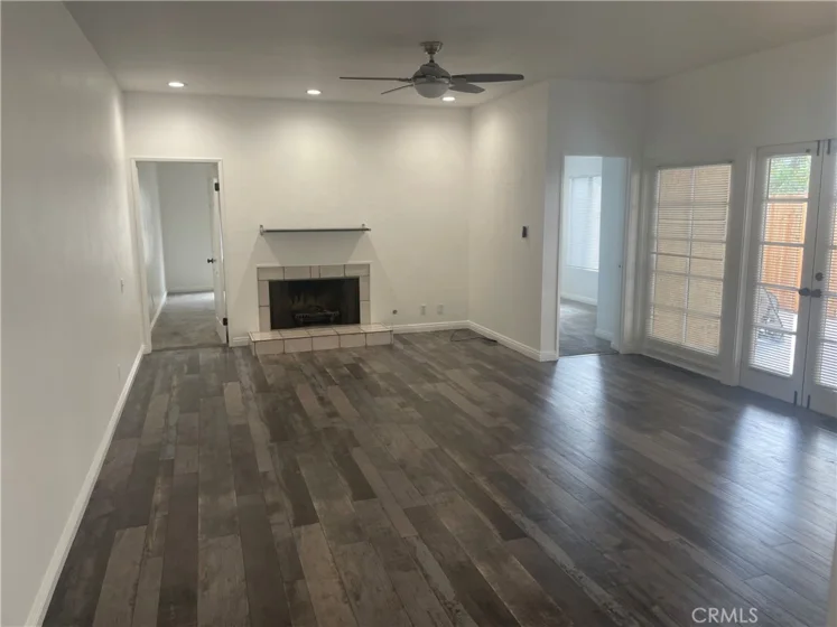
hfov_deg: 67.3
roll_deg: +0.4
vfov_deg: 53.1
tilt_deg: -9.7
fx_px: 629
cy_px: 314
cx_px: 418
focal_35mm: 26
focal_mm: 4.2
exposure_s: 1/120
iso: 125
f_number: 1.6
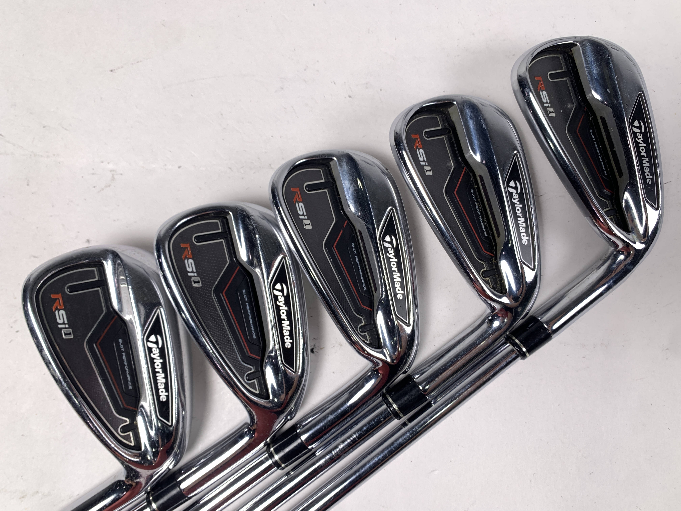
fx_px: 511
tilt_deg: -83.8
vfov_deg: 53.1
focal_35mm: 26
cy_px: 256
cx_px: 340
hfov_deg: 67.3
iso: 25
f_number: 1.8
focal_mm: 4.25
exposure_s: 1/126
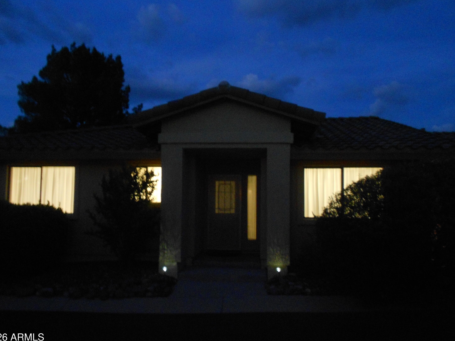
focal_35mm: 27
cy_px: 176
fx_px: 355
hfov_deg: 65.3
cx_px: 221
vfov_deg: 51.3
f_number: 3.2
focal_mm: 4.6
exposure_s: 1/2
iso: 400
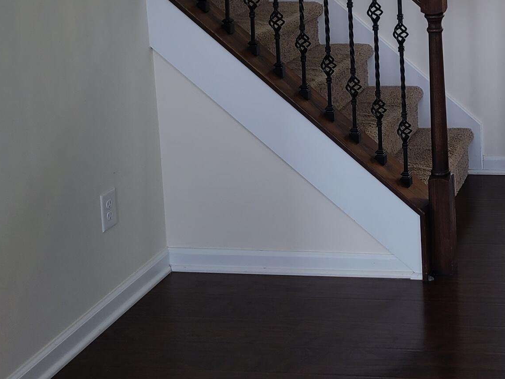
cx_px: 563
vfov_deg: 20.6
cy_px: -41
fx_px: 992
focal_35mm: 68
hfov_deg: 26.2
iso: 40
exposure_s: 1/60
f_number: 1.8
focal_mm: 5.4
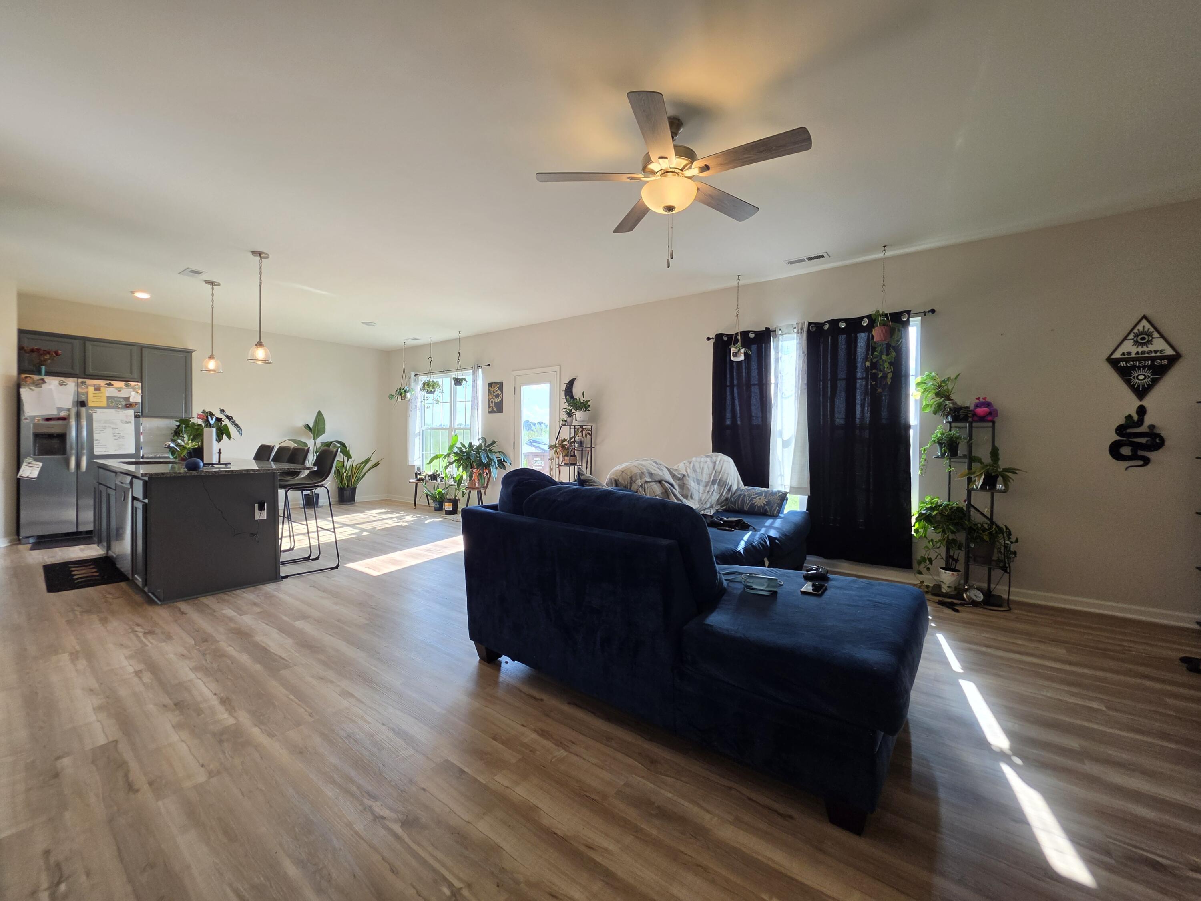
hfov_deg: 106.2
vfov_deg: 89.9
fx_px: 451
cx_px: 600
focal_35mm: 13
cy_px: 450
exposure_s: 1/120
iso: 50
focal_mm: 2.2
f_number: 1.9
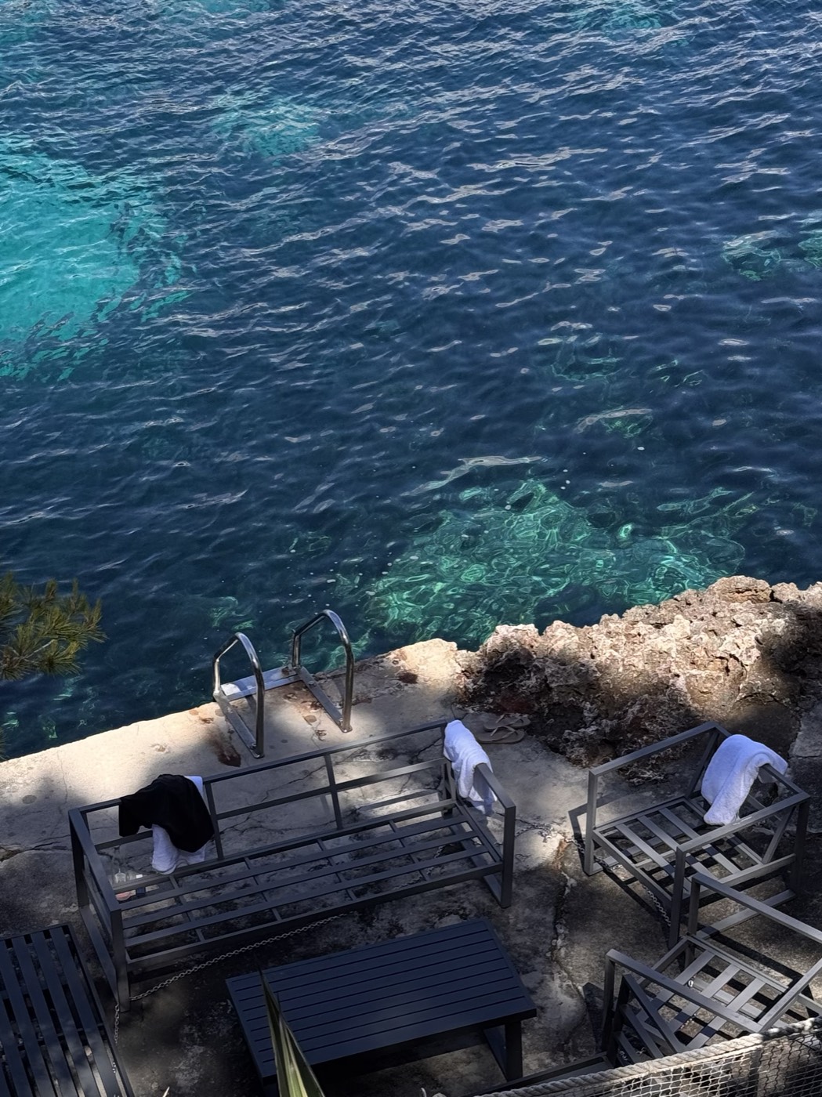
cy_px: 548
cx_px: 411
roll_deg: +0.0
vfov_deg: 50.2
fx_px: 1172
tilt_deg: -33.2
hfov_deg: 38.6
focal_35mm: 37
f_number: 1.78
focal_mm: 6.76
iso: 64
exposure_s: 1/2415
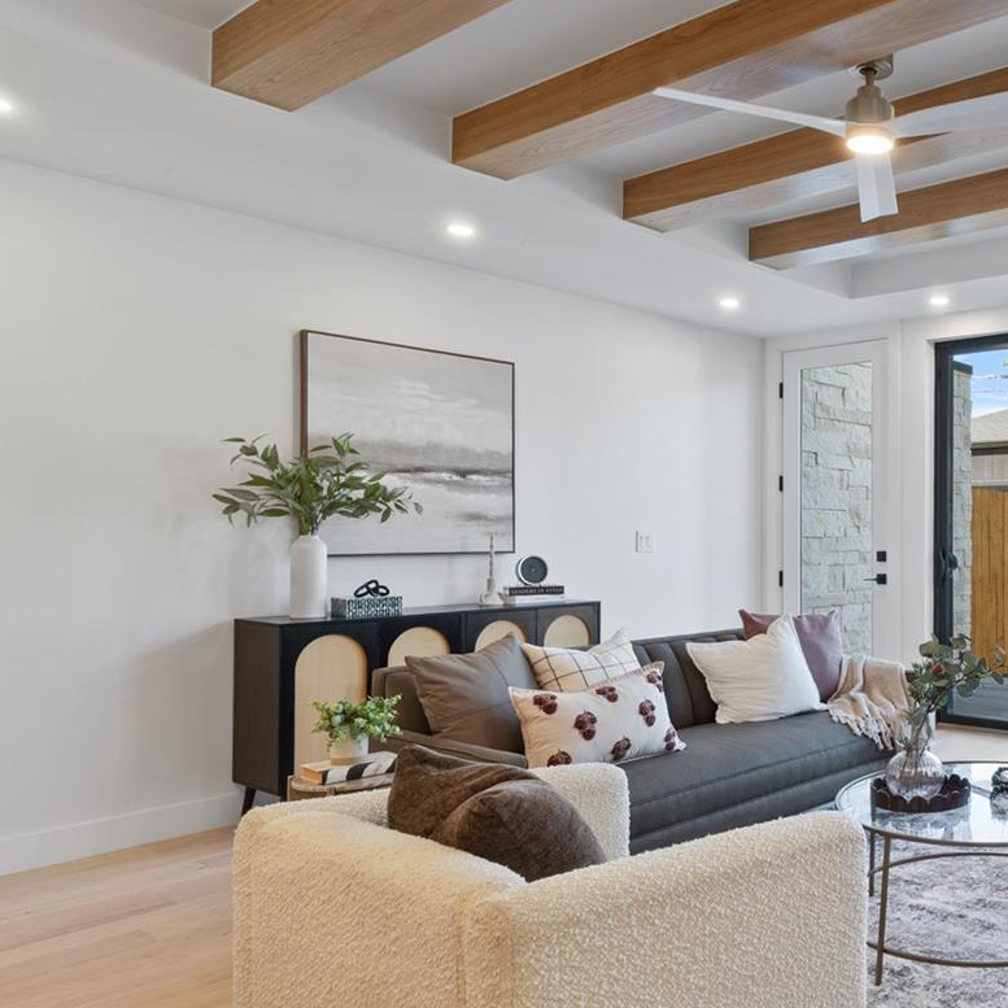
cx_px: 954
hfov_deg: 48.3
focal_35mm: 29
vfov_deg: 55.8
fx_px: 951
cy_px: 537
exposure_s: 1/5
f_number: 8
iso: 160
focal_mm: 11
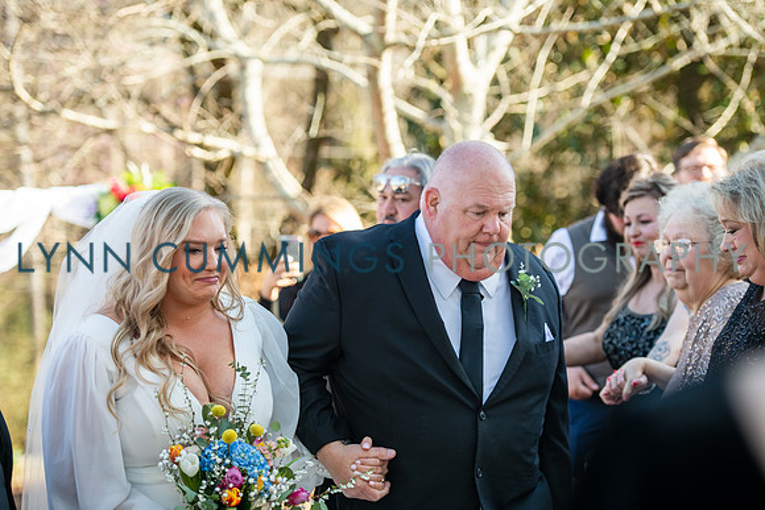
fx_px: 2168
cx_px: 382
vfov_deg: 13.4
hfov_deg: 20.0
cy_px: 255
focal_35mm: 102
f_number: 3.5
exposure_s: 1/400
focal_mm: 102
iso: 200
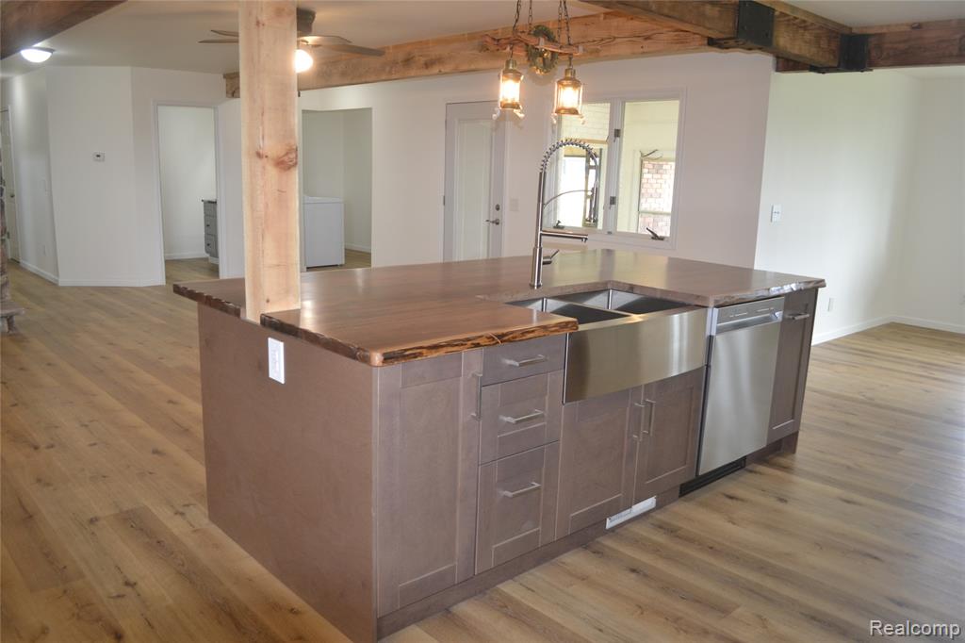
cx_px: 482
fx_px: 723
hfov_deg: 67.4
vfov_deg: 47.9
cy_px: 322
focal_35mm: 27
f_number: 3.5
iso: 450
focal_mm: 18
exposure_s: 1/60
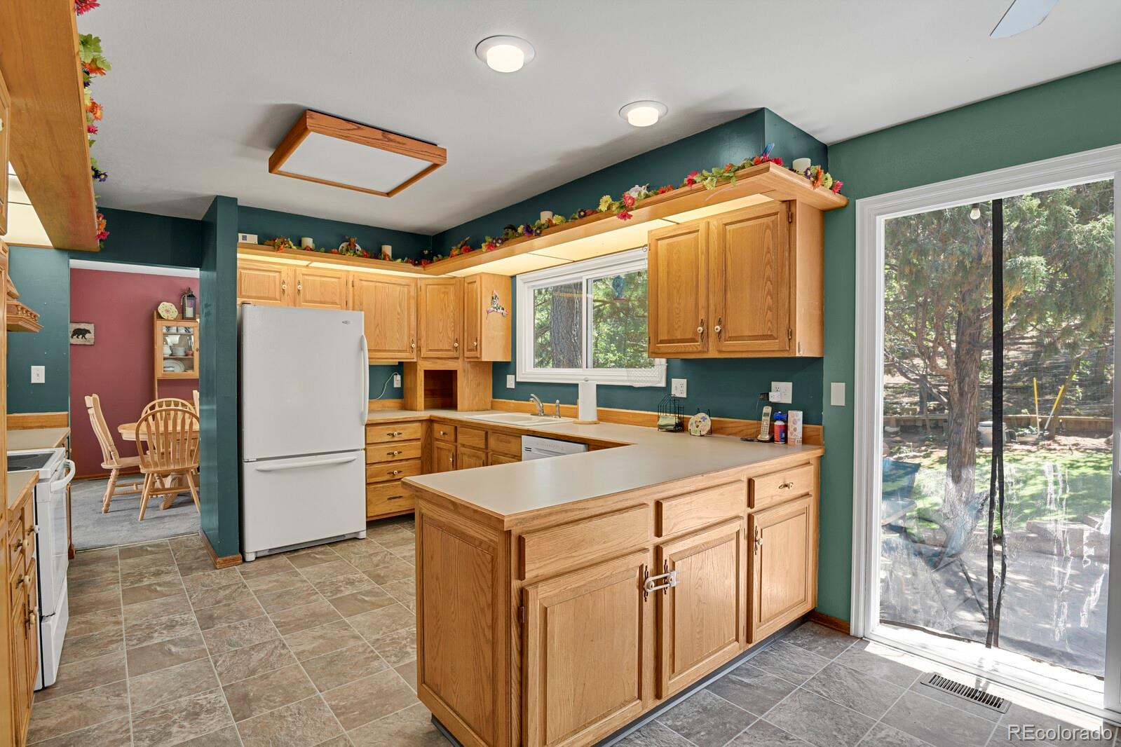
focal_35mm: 17
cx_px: 560
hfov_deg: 93.3
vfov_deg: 70.4
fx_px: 529
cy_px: 374
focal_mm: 17
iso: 250
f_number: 8
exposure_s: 2
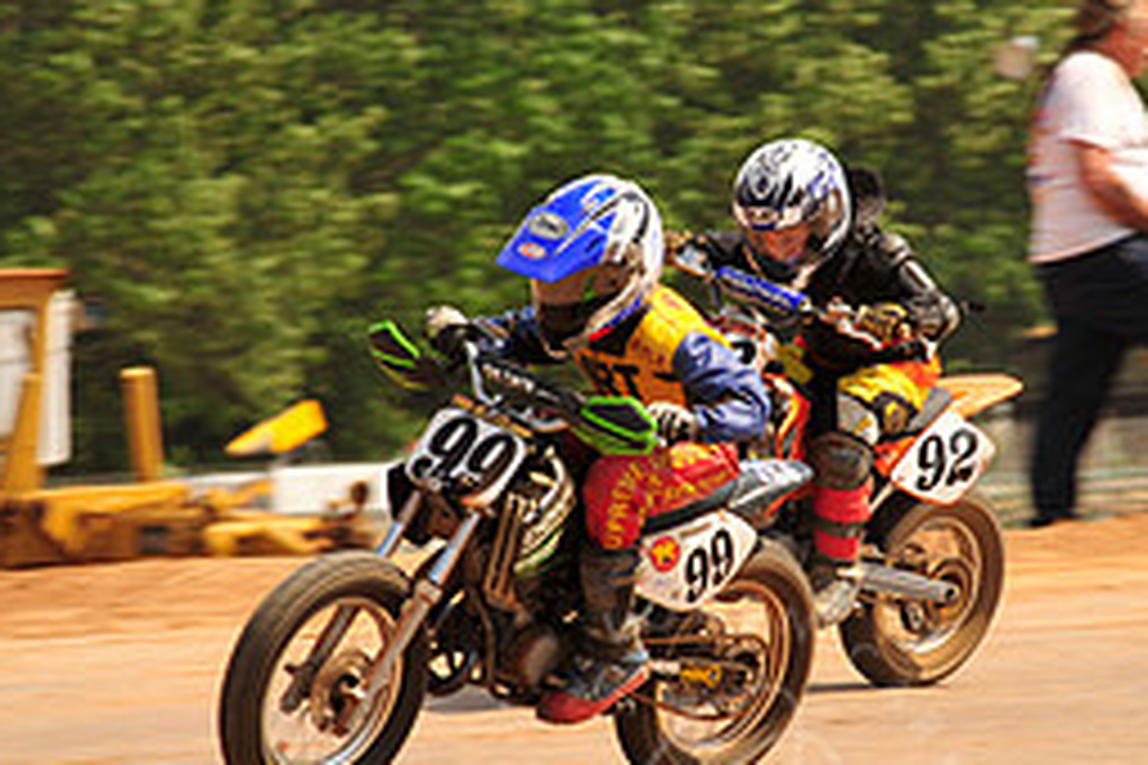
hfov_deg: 4.5
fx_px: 14508
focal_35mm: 455
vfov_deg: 3.0
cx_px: 707
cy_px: 450
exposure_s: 1/400
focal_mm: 200
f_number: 9
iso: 200
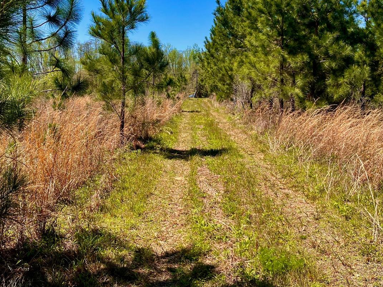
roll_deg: +1.8
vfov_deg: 36.5
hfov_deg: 47.9
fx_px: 431
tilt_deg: -1.1
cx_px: 195
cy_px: 99
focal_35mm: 39
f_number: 1.6
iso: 50
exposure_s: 1/2268
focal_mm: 5.1
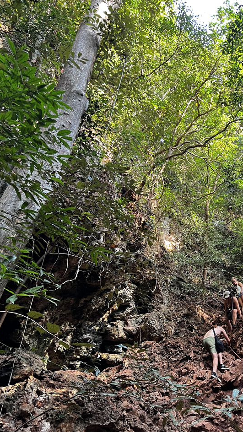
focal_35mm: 36
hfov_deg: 32.0
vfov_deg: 54.8
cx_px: 194
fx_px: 412
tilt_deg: +44.8
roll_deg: +4.2
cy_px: 263
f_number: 1.5
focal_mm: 5.7
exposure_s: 1/60
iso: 200
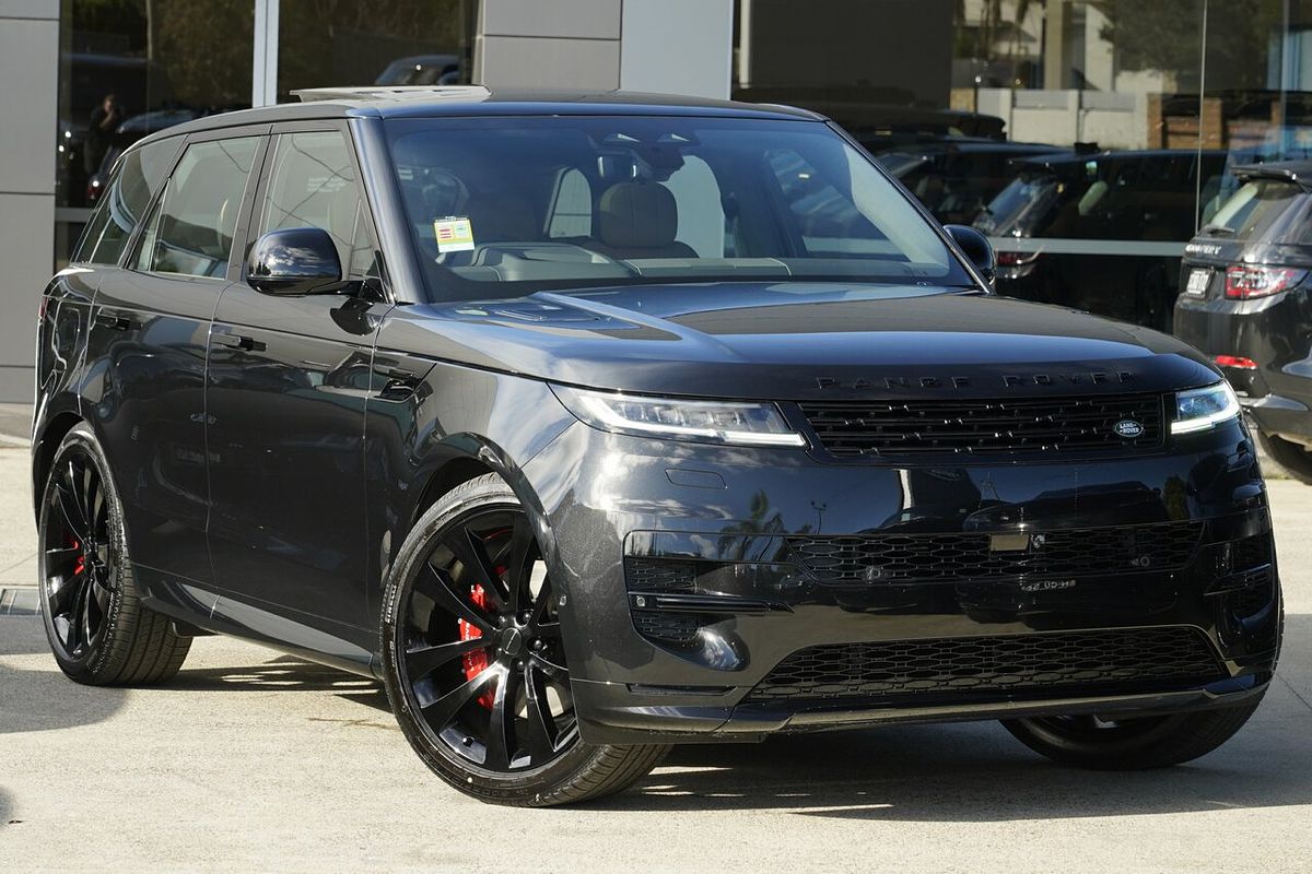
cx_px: 656
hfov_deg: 19.5
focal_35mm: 105
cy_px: 437
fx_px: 3826
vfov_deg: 13.0
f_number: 7.1
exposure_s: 1/400
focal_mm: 105
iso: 1000
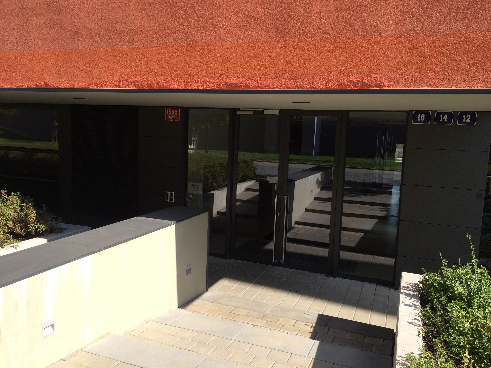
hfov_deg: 60.0
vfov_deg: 46.8
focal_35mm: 30
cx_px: 246
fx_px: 426
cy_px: 184
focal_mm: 4.12
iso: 32
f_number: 2.2
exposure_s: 1/977
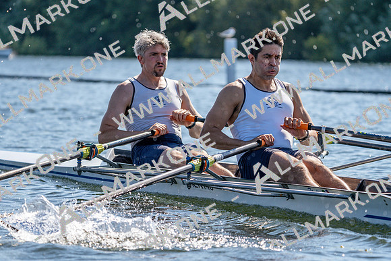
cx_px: 196
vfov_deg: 5.9
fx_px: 2542
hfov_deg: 8.8
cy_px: 130
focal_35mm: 234
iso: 250
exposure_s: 1/1600
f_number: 5.6
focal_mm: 234
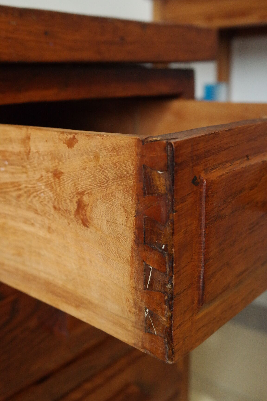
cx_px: 134
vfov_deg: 45.4
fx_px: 478
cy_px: 200
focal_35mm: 43
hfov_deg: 31.2
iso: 3200
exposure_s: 1/30
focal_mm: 28
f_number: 5.6
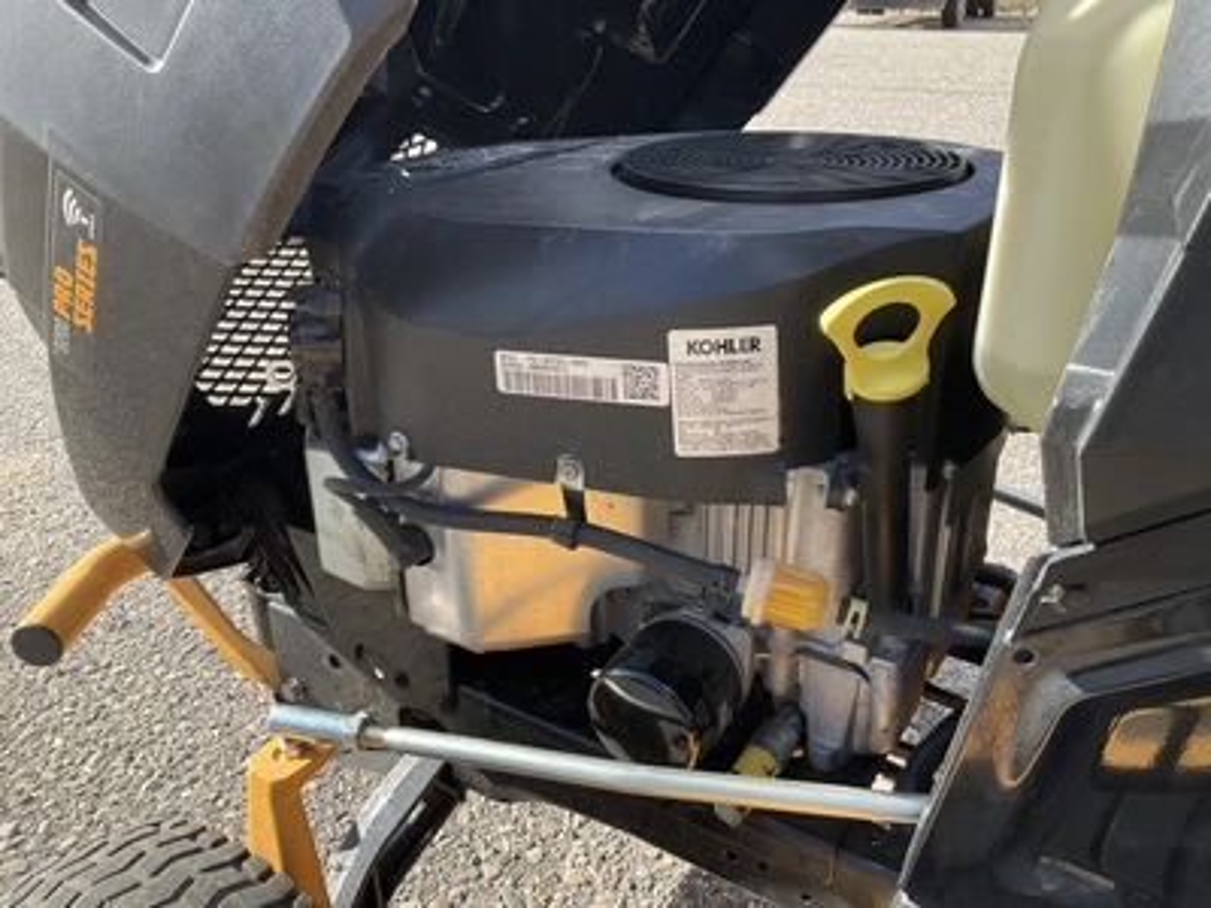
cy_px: 454
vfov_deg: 48.2
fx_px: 1015
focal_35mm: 29
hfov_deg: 61.7
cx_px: 606
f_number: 1.8
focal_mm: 3
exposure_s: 1/446
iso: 25
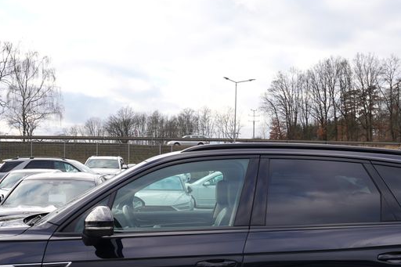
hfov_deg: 41.1
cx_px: 197
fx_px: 534
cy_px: 205
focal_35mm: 48
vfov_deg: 27.6
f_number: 5.6
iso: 100
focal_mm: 24
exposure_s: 1/125
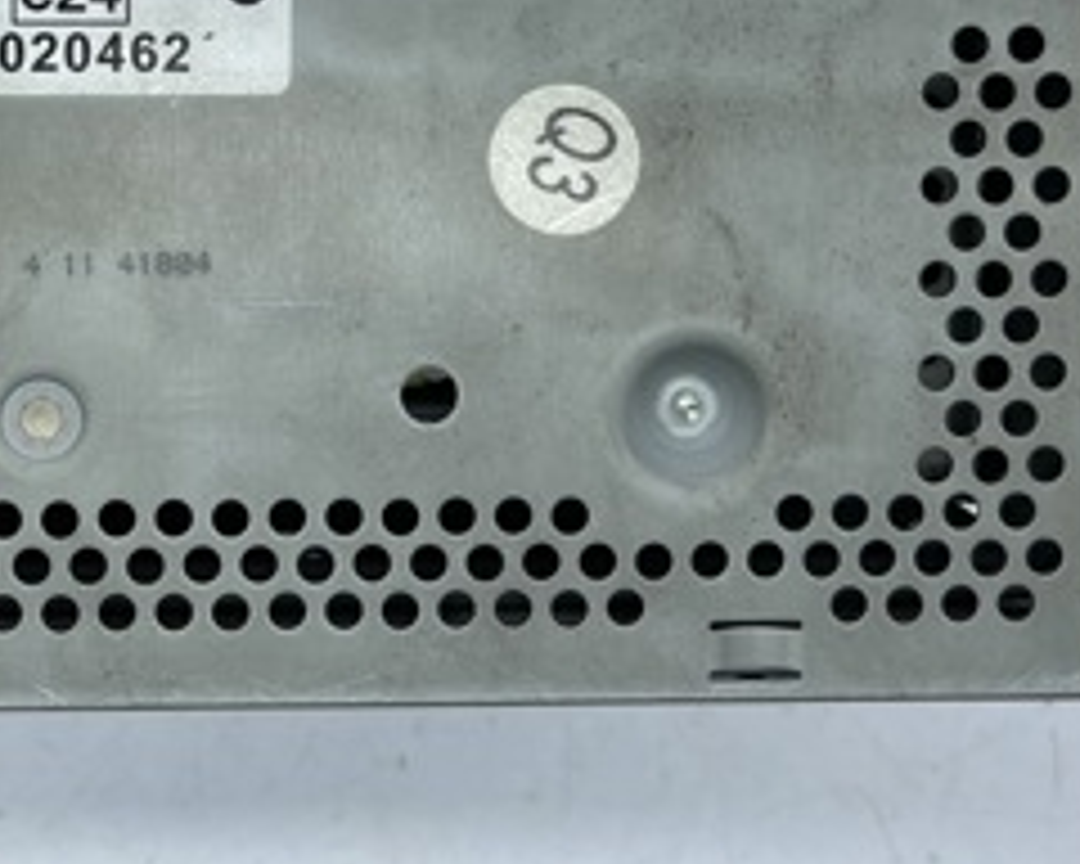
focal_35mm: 65
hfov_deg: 28.5
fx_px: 2078
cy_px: -86
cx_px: 212
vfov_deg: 22.2
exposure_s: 1/438
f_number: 1.6
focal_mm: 5.1
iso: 32
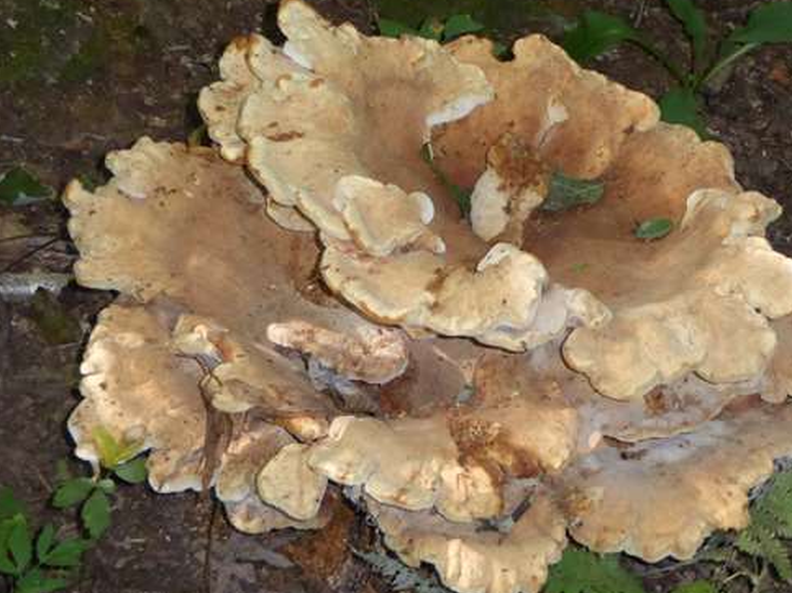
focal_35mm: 149
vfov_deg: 10.0
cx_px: 512
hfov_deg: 13.2
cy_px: 257
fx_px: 3408
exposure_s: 1/60
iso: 800
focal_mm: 16.1
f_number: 4.9
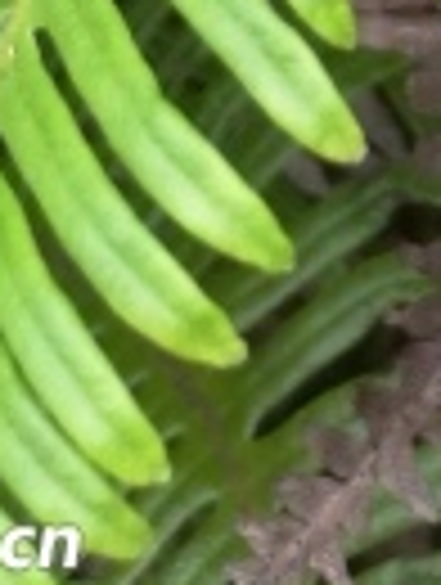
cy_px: -1683
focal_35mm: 212
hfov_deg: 6.8
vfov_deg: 7.2
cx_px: 860
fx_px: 3589
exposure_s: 1/120
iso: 50
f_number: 2
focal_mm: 4.04
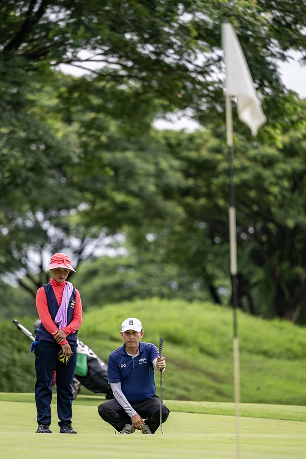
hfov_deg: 5.3
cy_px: 236
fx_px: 3289
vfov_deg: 8.0
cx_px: 136
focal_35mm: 258
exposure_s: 1/2500
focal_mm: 200
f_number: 2.8
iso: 500
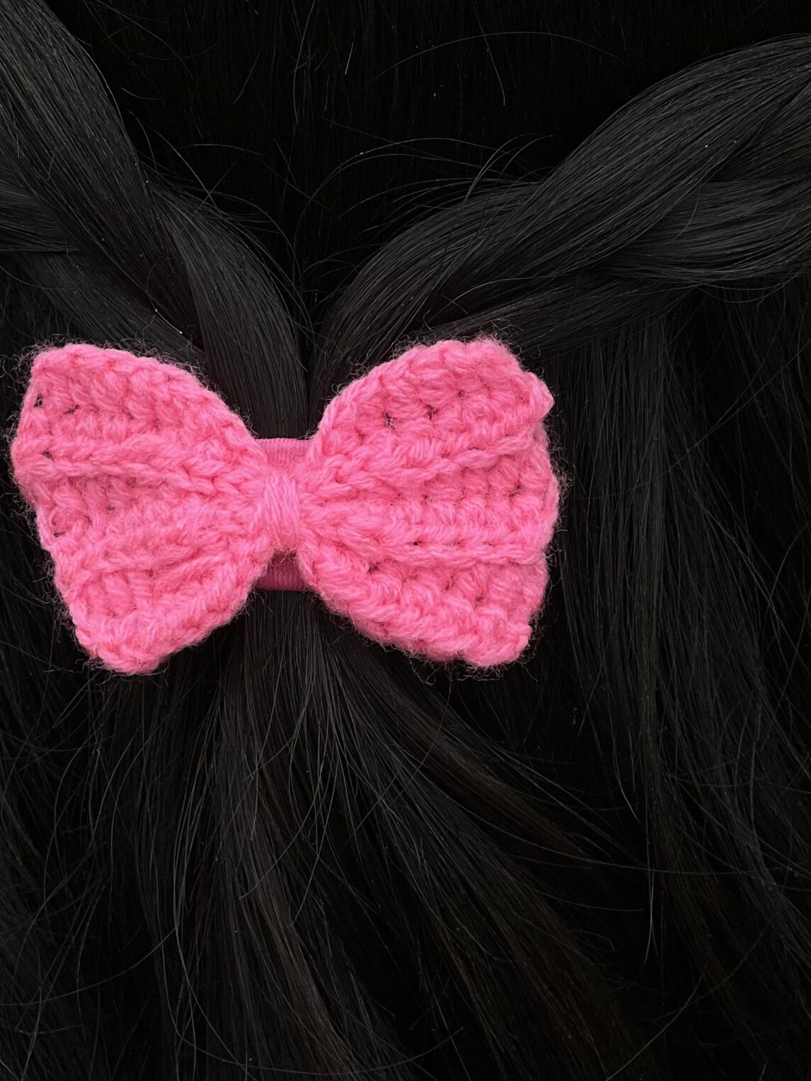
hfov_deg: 11.5
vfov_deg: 15.3
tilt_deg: -33.6
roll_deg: -3.1
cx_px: 346
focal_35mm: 129
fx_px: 4030
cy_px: 496
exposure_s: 1/227
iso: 25
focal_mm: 9
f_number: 2.8
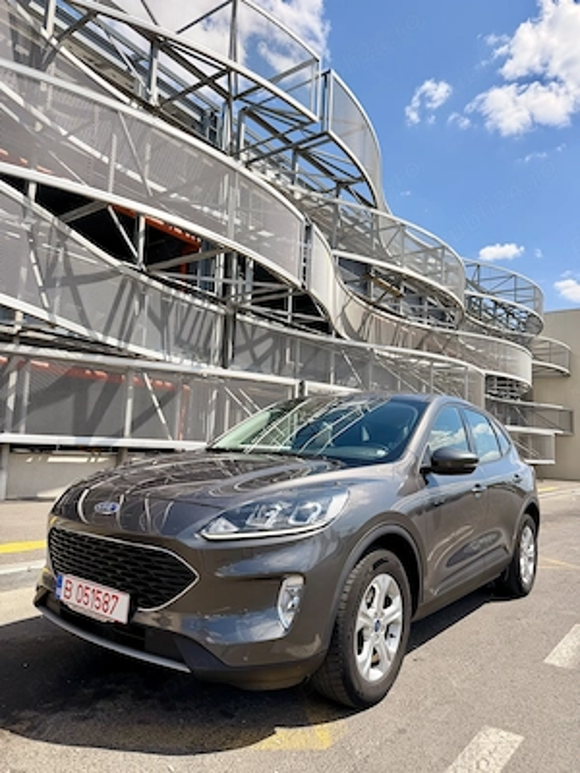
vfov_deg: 71.6
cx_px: 290
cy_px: 386
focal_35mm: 24
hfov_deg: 56.8
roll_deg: -2.4
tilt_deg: +6.7
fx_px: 536
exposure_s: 1/3759
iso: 80
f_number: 1.78
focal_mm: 6.76
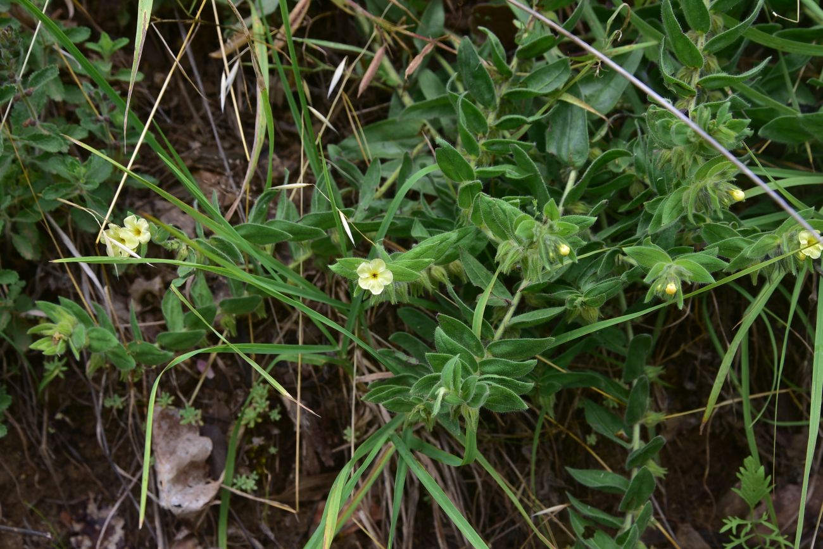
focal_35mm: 50
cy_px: 274
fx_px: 1143
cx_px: 412
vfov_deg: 27.0
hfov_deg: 39.6
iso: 320
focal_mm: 50
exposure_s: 1/125
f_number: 10
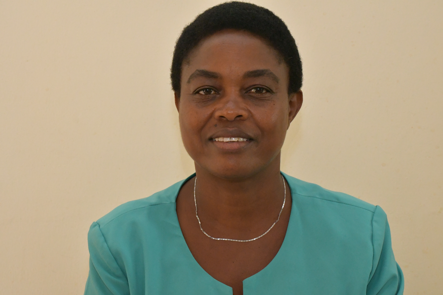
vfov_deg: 18.2
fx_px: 923
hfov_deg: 27.0
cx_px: 222
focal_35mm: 75
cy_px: 148
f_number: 11
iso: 6400
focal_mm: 50
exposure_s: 1/100
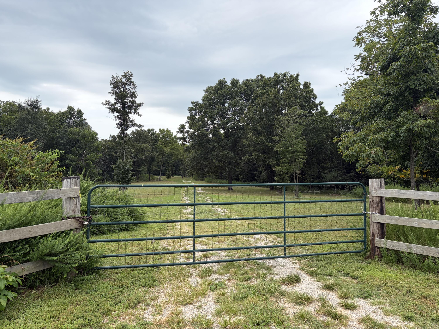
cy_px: 164
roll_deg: +1.1
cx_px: 220
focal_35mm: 26
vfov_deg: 53.1
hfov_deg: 67.3
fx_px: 330
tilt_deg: +2.0
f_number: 1.6
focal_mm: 5.96
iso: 50
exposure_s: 1/1393
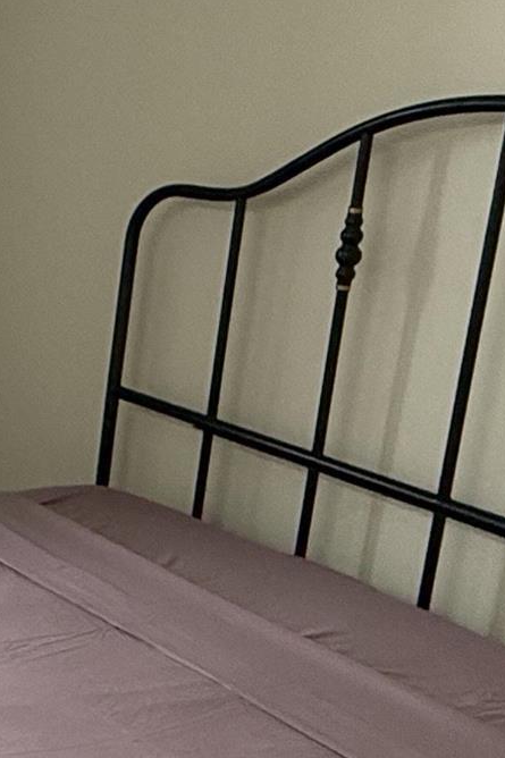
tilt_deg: -13.1
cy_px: 377
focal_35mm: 67
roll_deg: -0.9
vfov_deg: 30.1
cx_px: -461
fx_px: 1410
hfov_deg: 16.3
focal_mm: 2.22
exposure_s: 1/120
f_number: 2.2
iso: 250
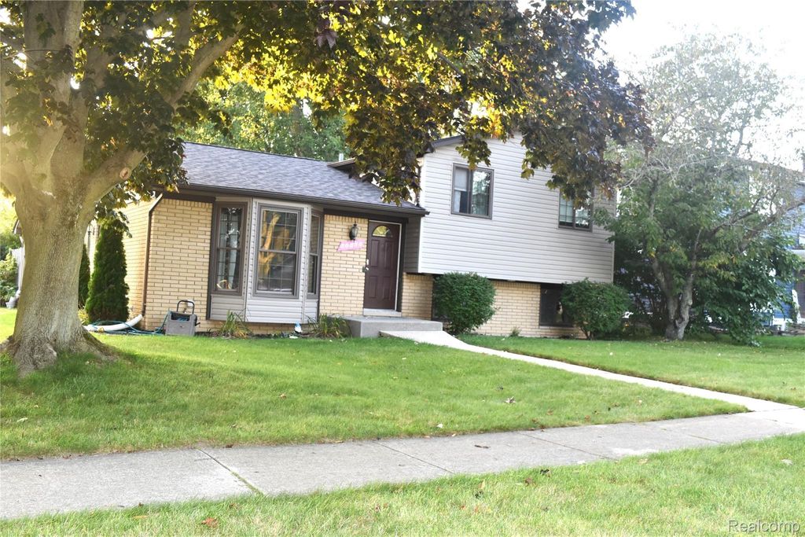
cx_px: 402
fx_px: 839
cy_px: 268
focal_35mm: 38
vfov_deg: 35.5
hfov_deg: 51.3
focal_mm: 25
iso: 800
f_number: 5.6
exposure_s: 1/200
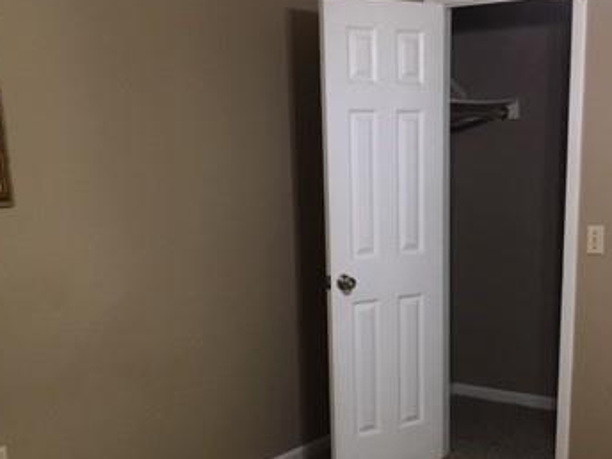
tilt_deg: -16.6
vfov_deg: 26.2
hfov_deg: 35.4
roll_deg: +0.7
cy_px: 406
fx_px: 955
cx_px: 374
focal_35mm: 54
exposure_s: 1/24
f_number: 2.2
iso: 200
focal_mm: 4.15
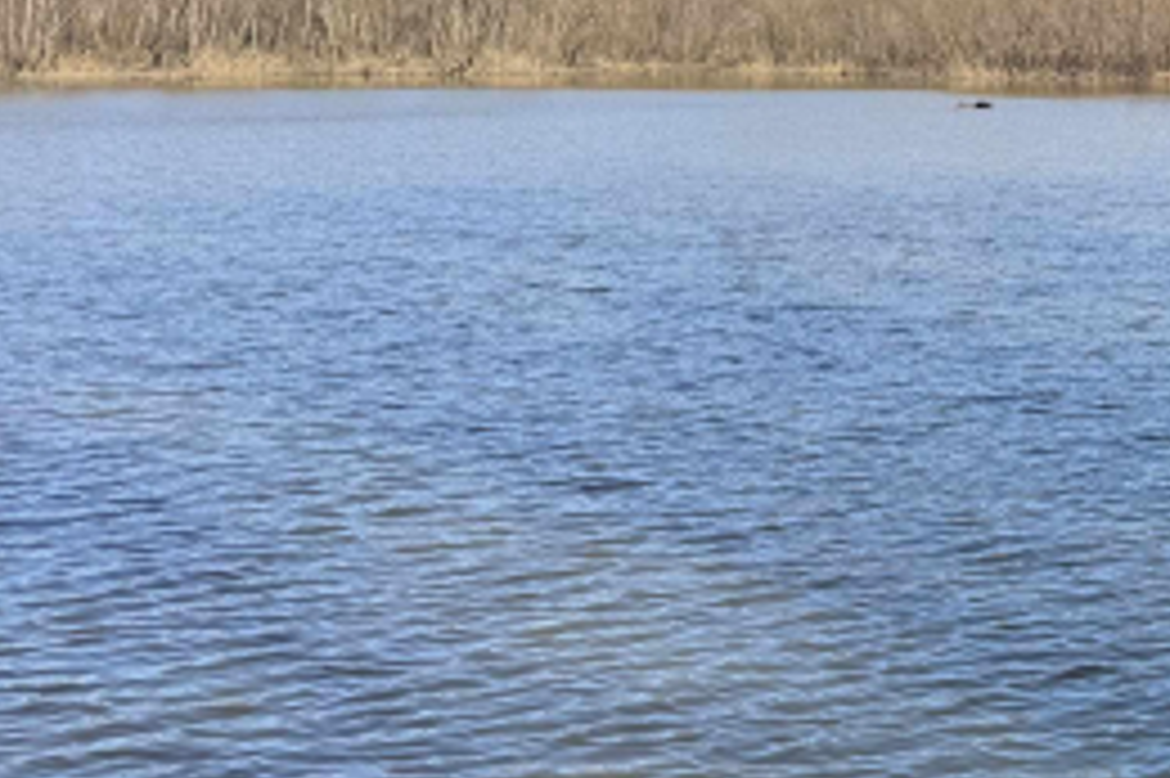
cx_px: 1492
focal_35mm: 64
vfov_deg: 21.2
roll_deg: +0.1
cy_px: 279
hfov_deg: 26.9
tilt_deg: -6.9
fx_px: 2079
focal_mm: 6.76
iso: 80
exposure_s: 1/3096
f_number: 1.78
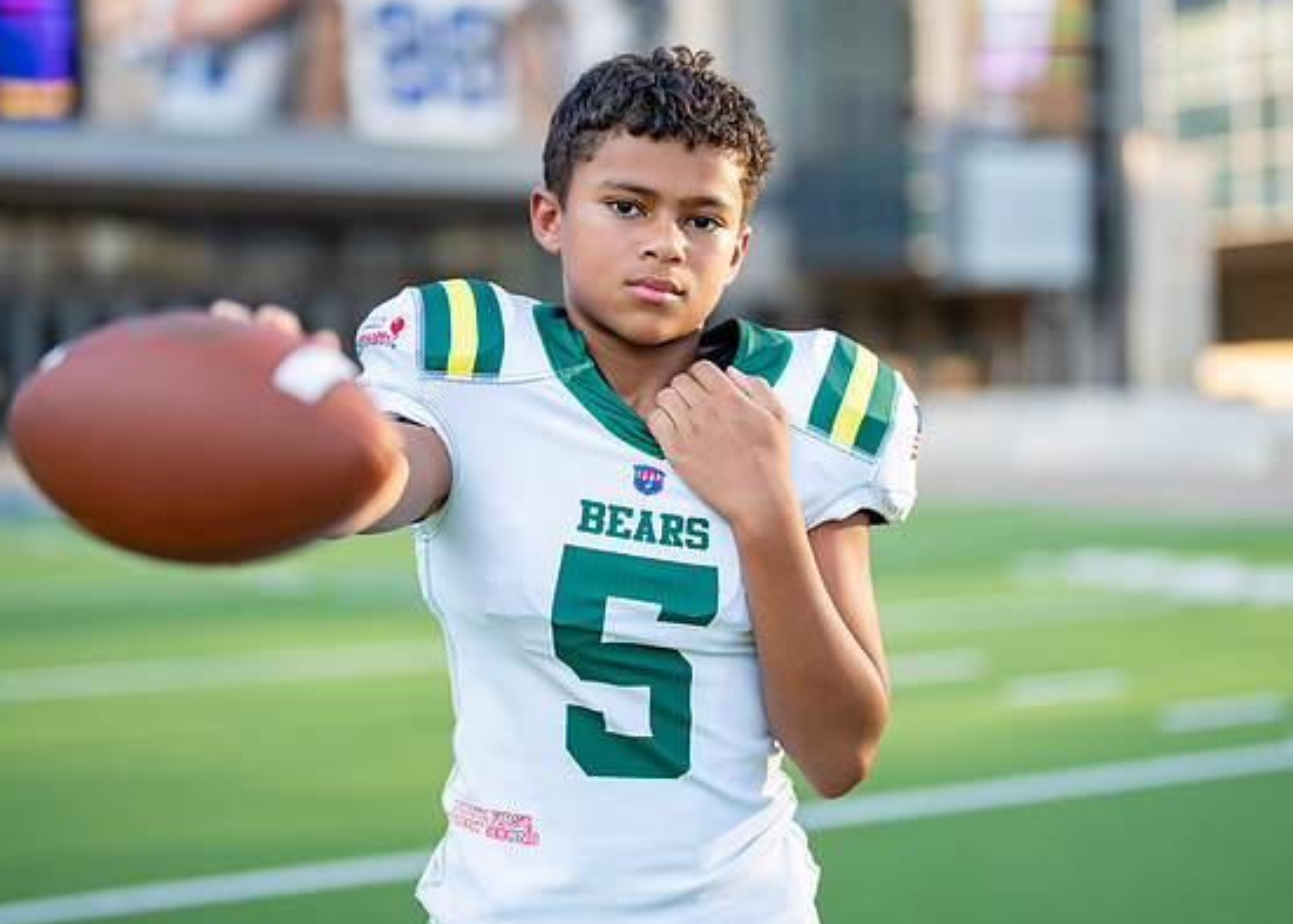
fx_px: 2608
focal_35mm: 71
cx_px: 679
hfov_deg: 27.8
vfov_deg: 20.1
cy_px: 406
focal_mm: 50
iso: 100
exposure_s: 1/2000
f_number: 1.2
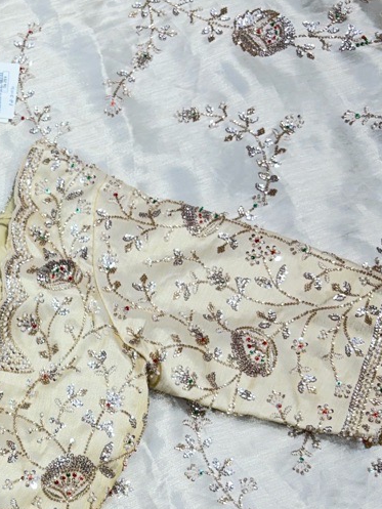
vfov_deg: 28.6
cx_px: -77
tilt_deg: -75.1
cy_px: 371
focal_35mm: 67
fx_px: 985
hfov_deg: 20.5
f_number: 1.6
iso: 40
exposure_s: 1/142
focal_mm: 5.96
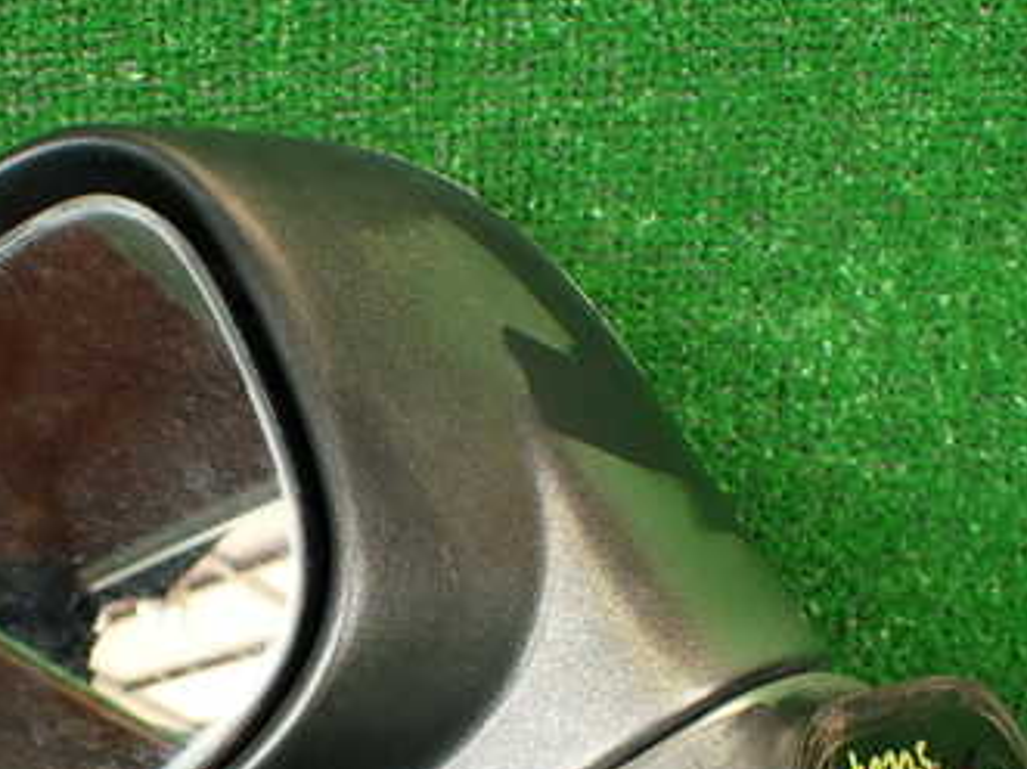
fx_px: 1720
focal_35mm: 58
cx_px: 323
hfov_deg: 32.9
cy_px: 670
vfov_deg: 24.6
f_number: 2.4
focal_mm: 5.79
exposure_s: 1/60
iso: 200
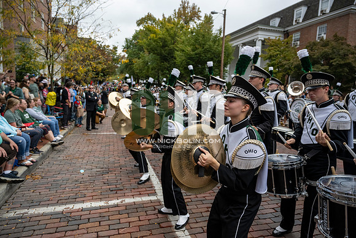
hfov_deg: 73.7
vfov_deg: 53.2
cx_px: 178
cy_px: 119
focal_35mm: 24
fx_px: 237
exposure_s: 1/1600
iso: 640
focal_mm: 24
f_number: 4
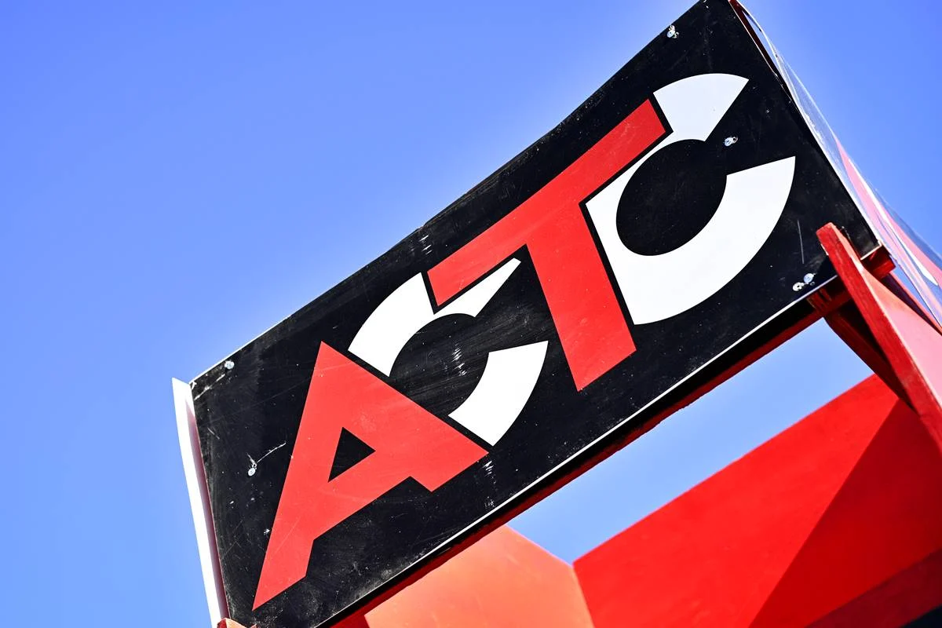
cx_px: 471
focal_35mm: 50
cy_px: 314
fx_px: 1308
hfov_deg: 39.6
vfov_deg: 27.0
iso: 200
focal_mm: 50
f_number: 2.8
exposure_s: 1/1000
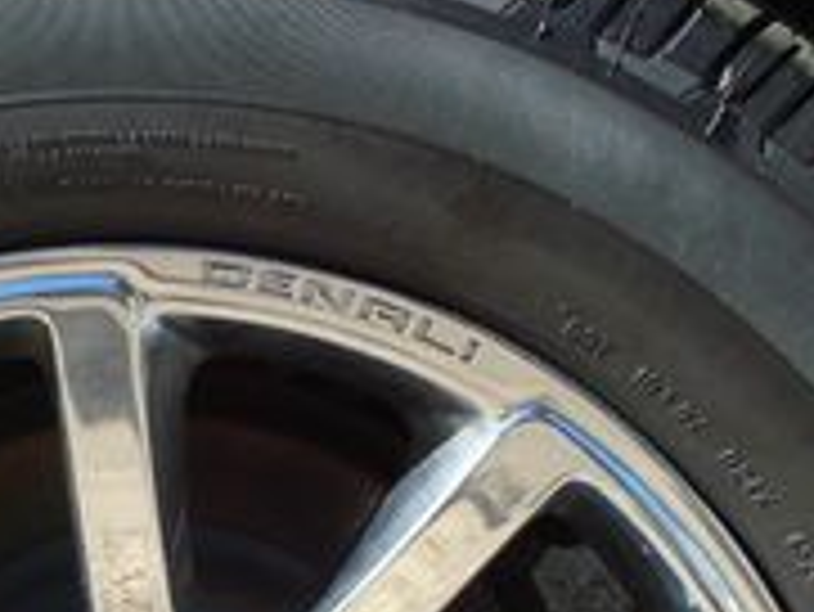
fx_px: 2165
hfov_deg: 20.9
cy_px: 724
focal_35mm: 92
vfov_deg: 15.5
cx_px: 103
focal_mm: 4.6
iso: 100
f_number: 3.2
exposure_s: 1/500
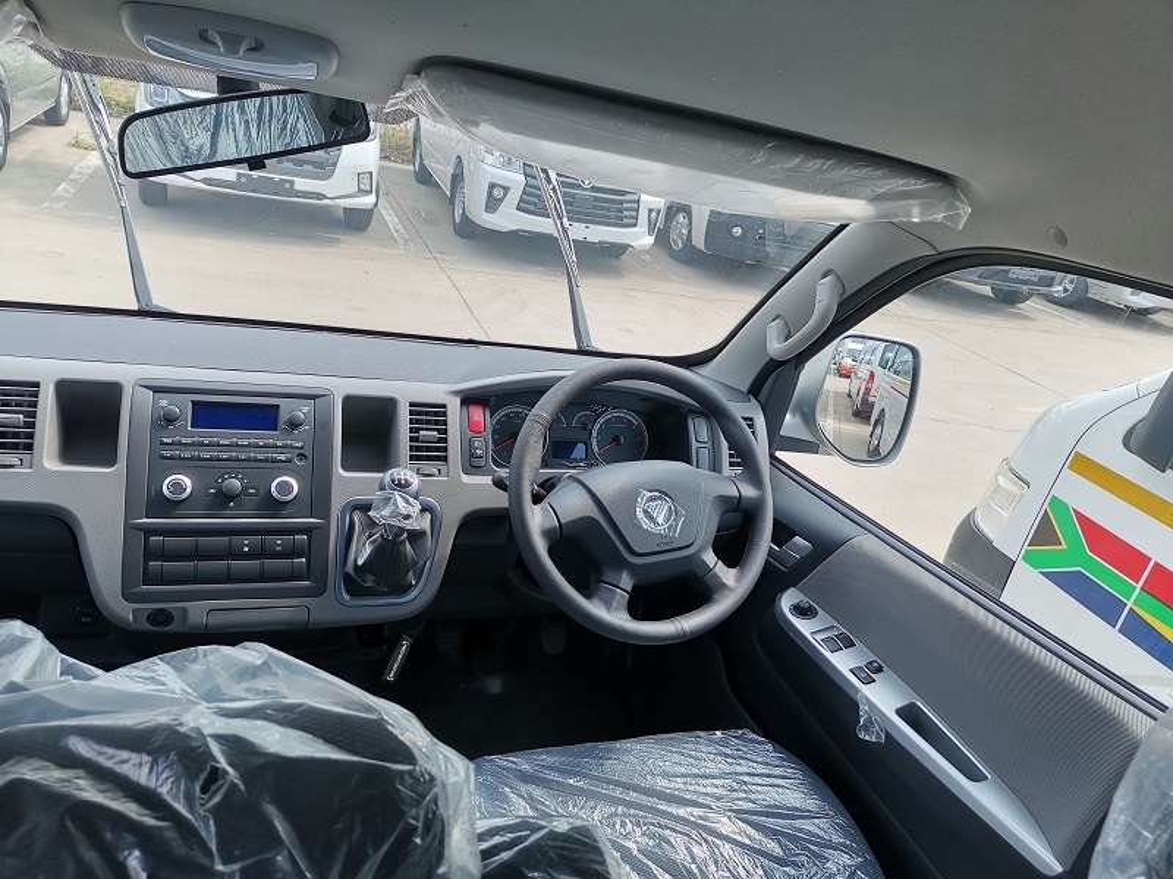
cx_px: 586
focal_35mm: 26
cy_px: 440
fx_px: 881
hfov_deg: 67.3
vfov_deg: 53.1
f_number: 1.8
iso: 50
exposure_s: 1/460
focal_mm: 5.5
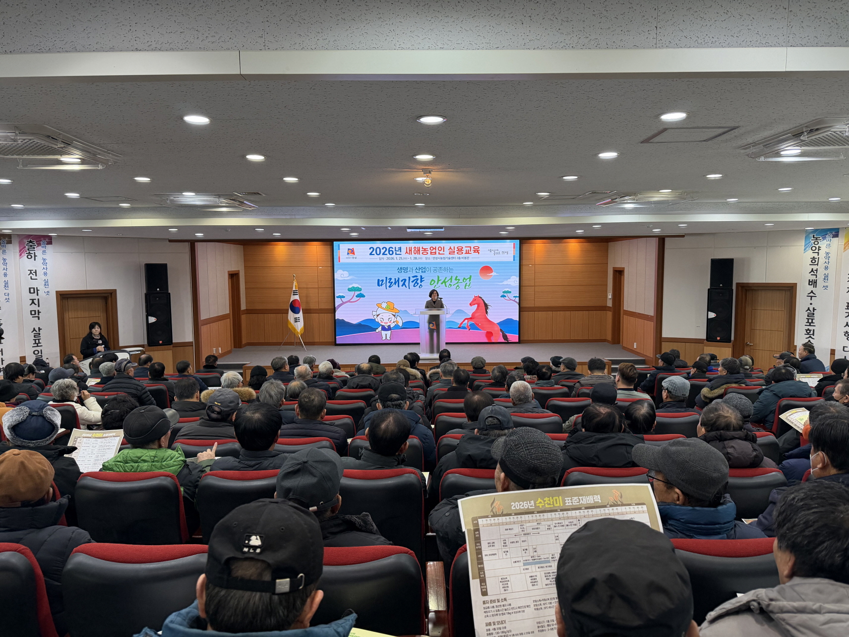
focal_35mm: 24
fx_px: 589
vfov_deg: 56.8
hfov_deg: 71.6
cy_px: 318
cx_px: 424
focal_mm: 6.76
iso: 320
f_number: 1.78
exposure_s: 1/120
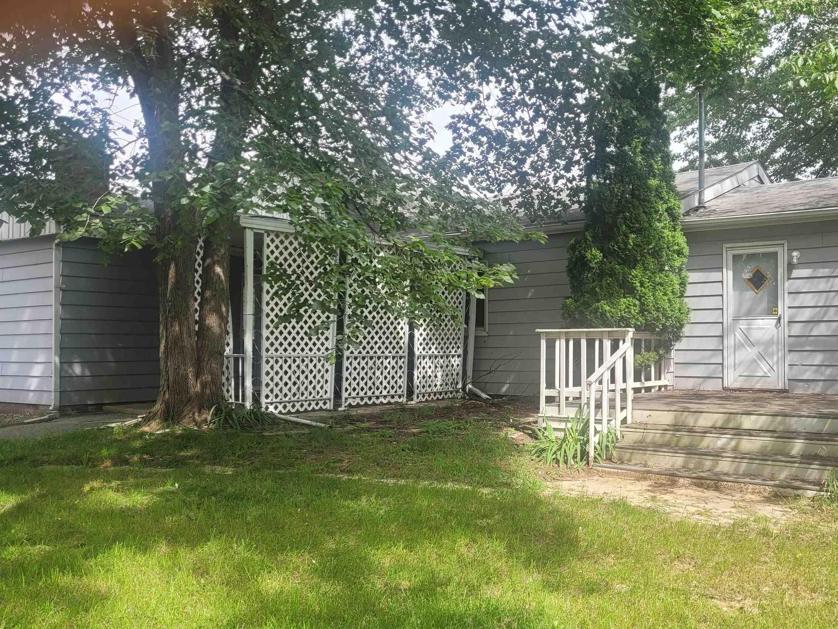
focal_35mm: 35
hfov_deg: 51.8
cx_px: 544
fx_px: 847
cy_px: 323
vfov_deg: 40.7
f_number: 1.8
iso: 40
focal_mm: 5.4
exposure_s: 1/711
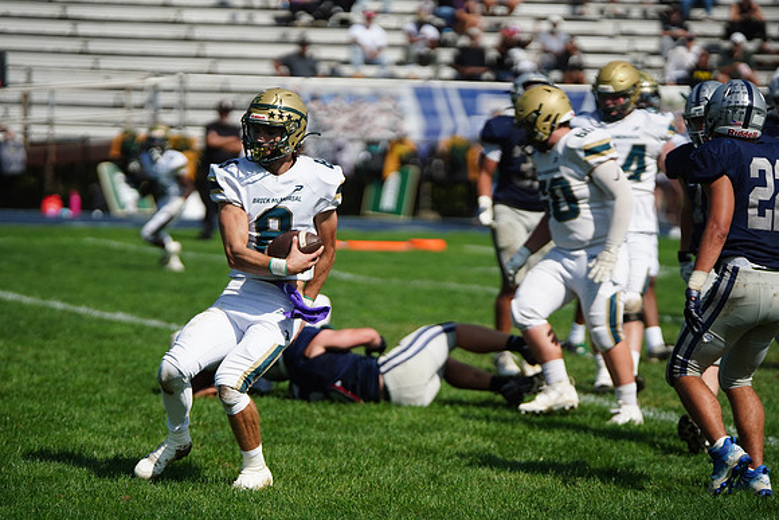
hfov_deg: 9.8
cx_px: 390
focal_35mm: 209
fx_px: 4523
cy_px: 260
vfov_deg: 6.6
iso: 400
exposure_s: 1/8000
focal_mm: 209
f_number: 2.8
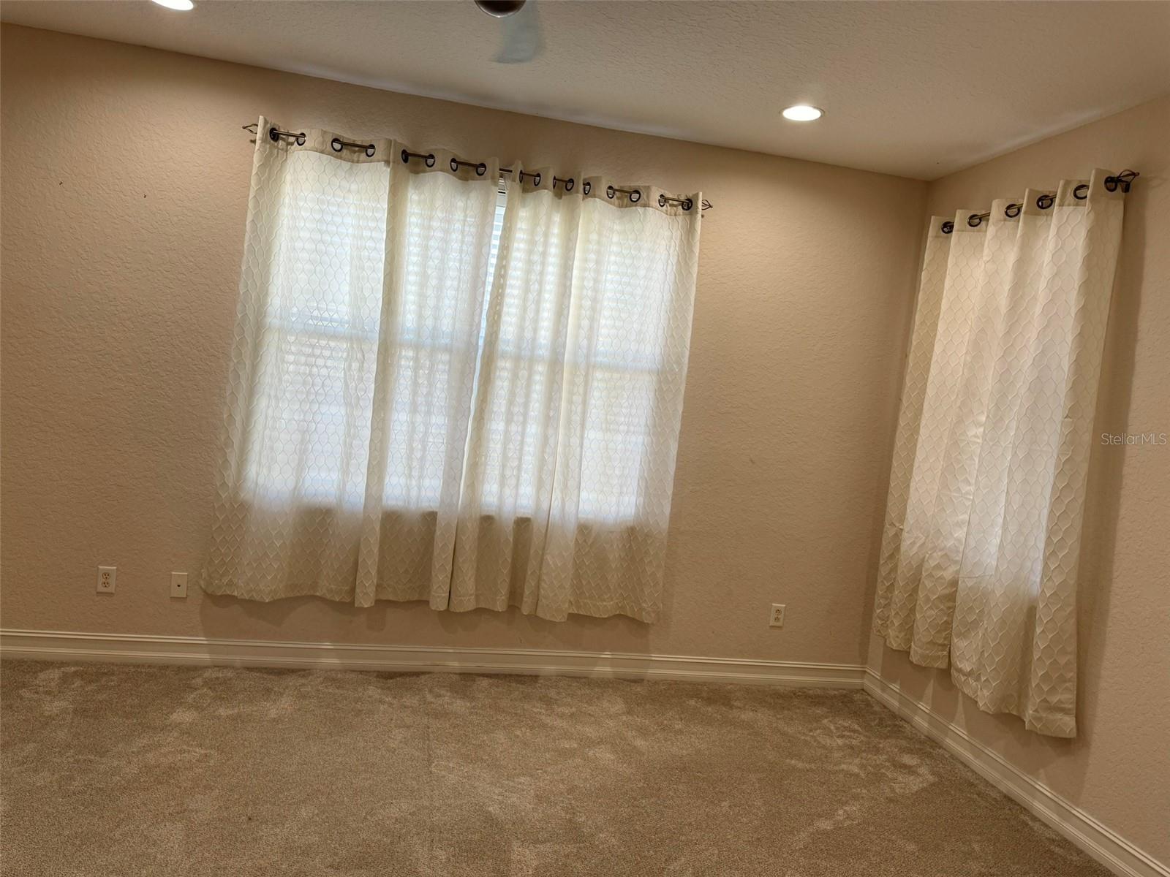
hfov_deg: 71.6
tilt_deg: -4.0
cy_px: 438
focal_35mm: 24
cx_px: 585
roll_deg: -7.2
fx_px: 811
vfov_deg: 56.8
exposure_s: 1/120
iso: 100
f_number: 1.78
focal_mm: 6.76
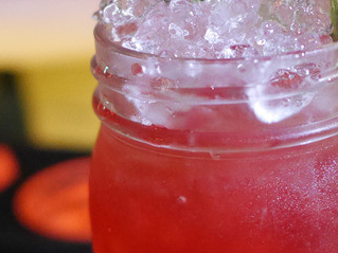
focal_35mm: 94
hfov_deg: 20.9
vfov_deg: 15.7
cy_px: 185
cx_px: 163
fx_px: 917
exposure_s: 1/60
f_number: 1.7
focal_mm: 15
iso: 3200
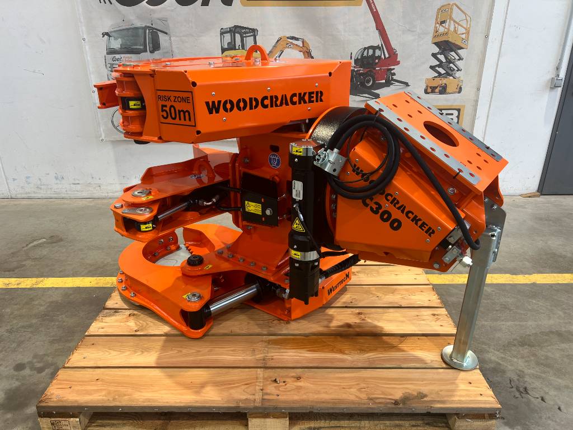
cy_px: 215
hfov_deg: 67.3
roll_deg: +0.6
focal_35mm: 26
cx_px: 286
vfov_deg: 53.1
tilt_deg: -23.5
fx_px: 430
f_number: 1.5
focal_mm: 5.7
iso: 64
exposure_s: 1/121
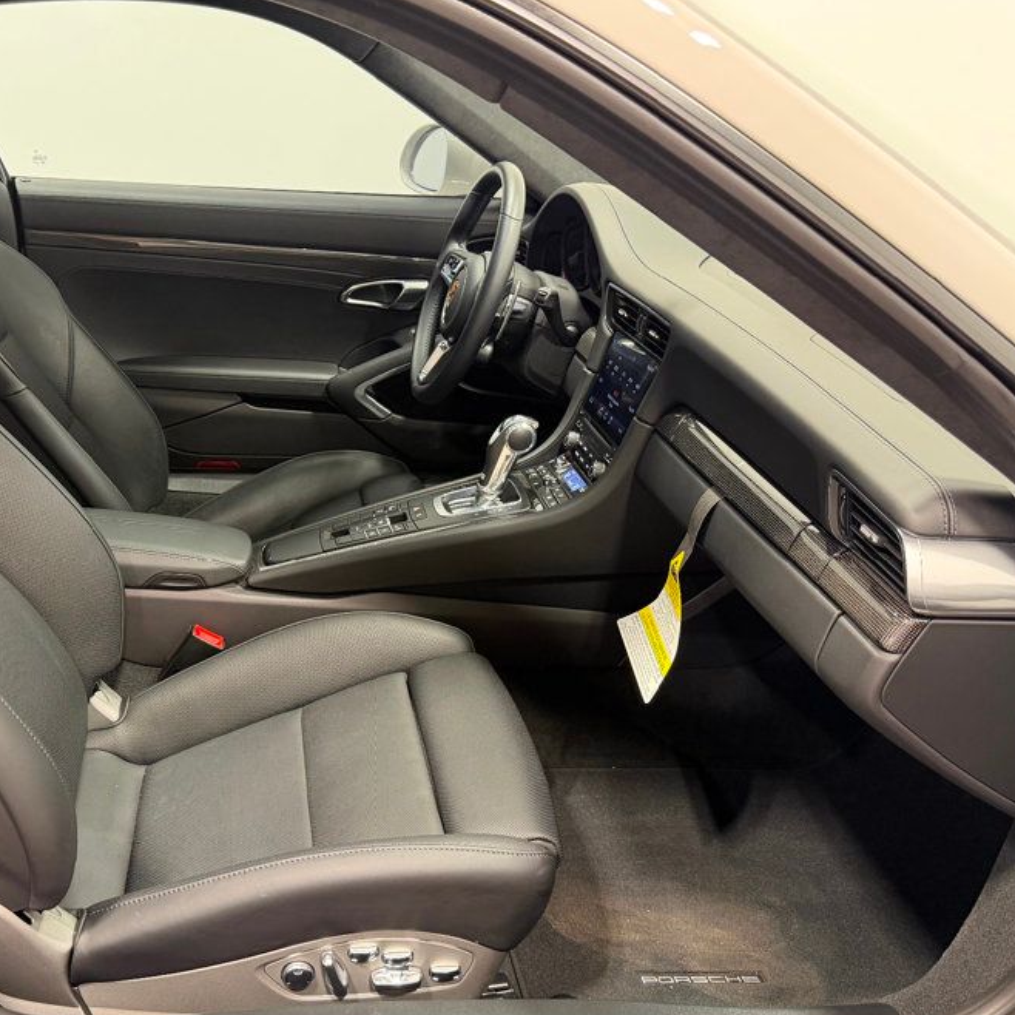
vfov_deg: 49.6
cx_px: 316
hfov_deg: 48.7
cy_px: 586
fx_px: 1095
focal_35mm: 33
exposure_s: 1/60
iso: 320
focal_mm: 6.76
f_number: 1.78
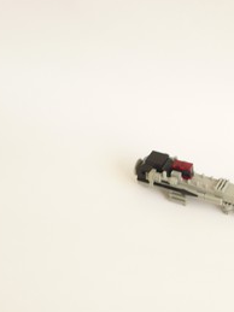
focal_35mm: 81
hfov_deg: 17.6
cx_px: 255
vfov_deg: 24.1
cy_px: 199
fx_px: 731
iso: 100
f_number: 2.8
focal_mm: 5.8
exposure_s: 1/30
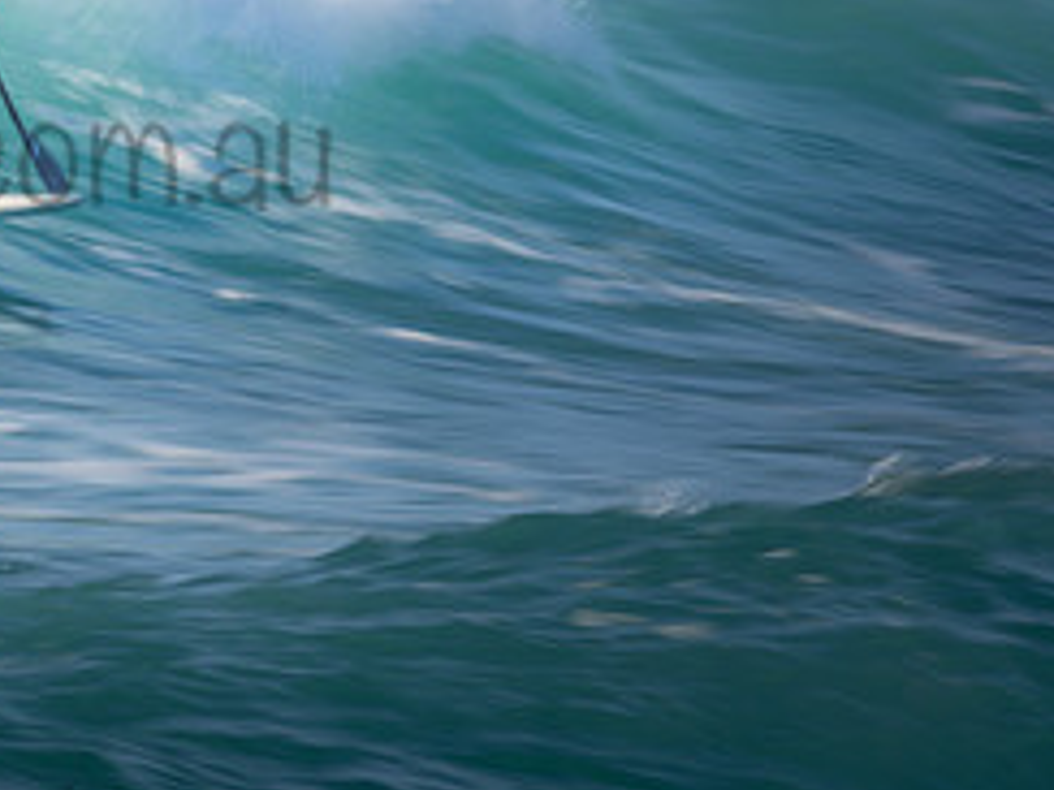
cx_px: -125
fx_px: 52128
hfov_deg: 1.2
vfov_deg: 0.9
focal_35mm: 1712
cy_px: 106
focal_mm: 500
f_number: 22
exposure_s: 1/30
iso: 100
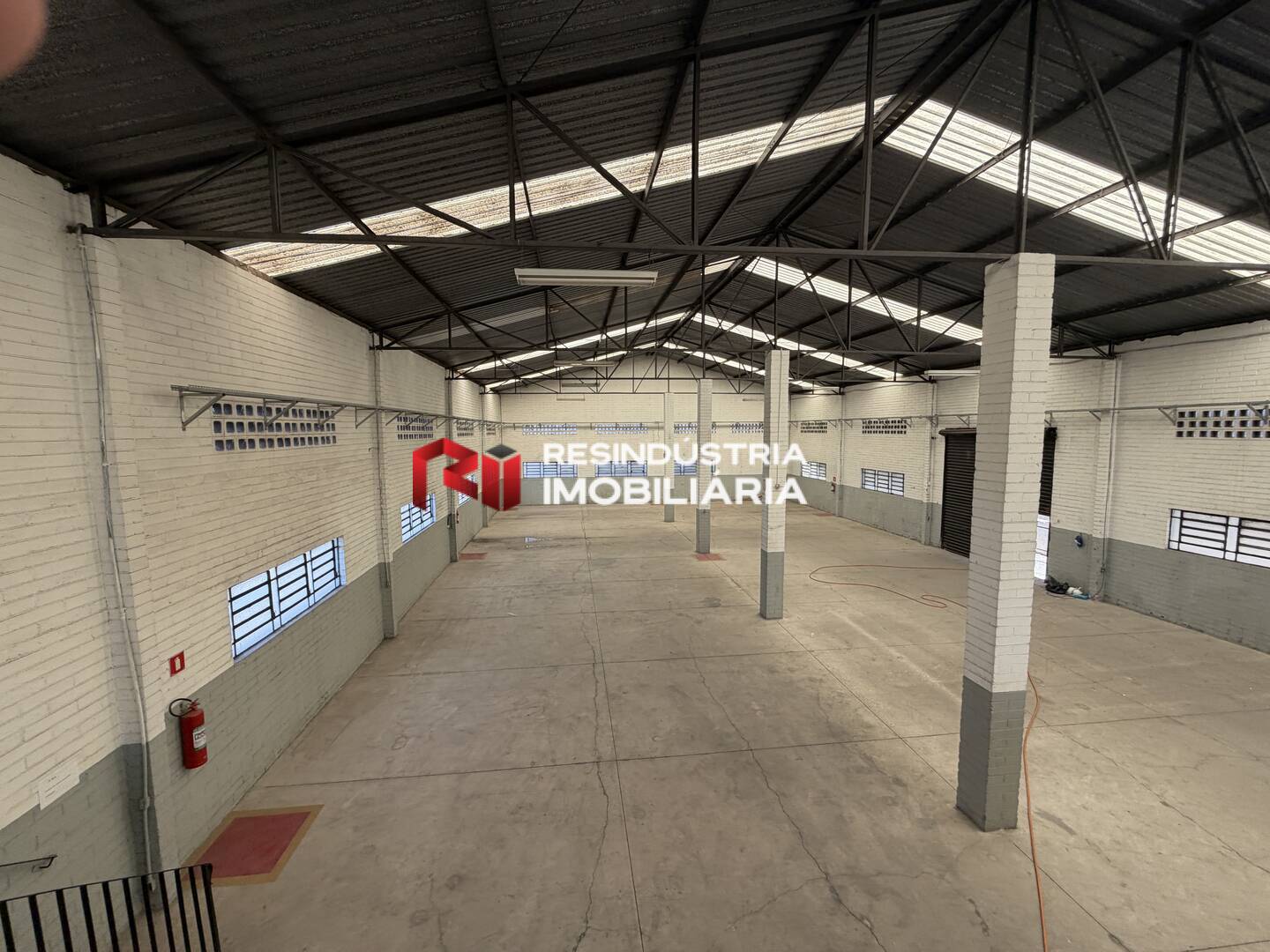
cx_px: 635
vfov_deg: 85.7
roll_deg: +0.1
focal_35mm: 14
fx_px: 514
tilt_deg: -5.1
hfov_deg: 102.1
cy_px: 476
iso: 64
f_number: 2.2
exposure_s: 1/121
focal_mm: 2.22
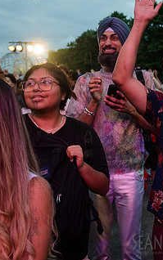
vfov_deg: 31.4
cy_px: 103
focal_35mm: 65
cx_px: 193
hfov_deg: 19.0
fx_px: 462
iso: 4000
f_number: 4.5
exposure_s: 1/400
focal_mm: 35
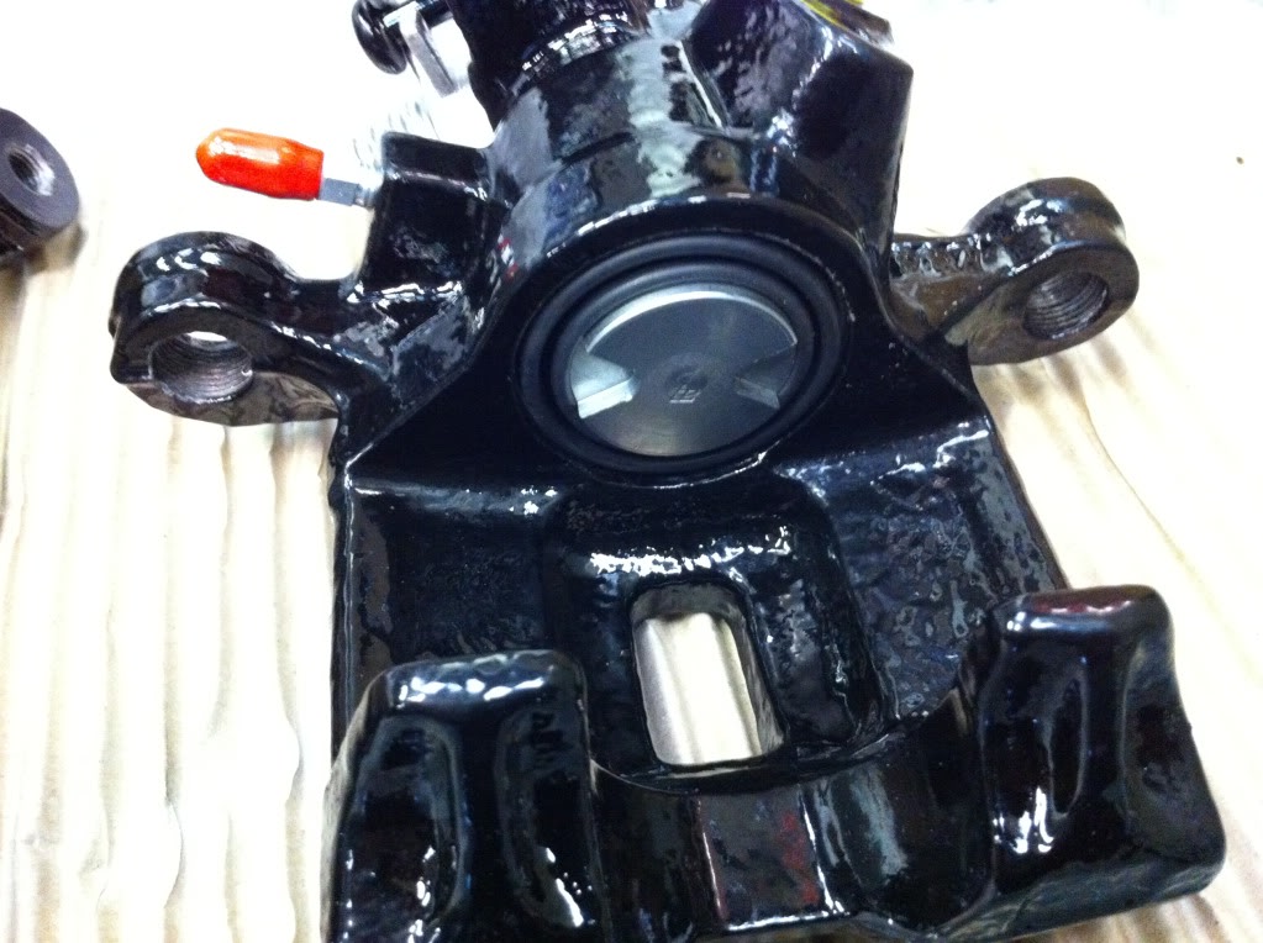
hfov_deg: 52.7
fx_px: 1275
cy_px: 472
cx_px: 632
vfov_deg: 40.6
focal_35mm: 35
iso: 640
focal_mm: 3.9
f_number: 2.8
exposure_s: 1/17
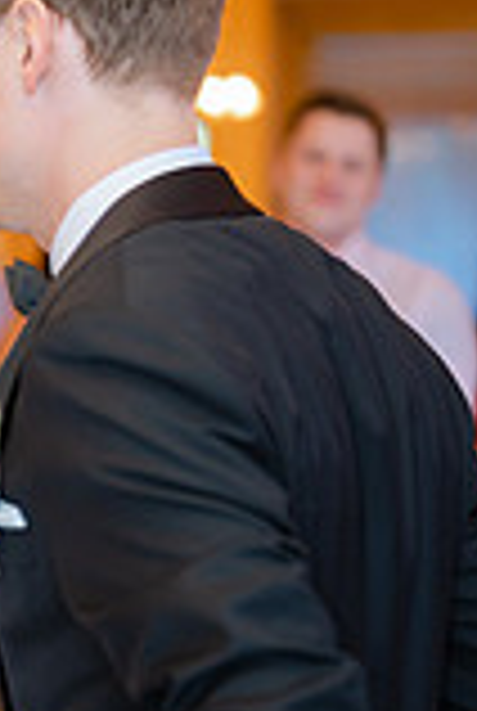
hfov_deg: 9.5
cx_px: -153
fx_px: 2810
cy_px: 490
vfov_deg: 14.4
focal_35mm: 142
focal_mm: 50
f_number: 1.8
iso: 320
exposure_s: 1/100
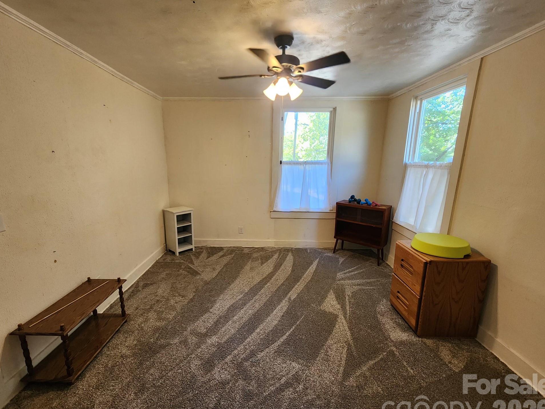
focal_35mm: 14
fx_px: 220
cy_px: 210
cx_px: 261
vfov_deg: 85.6
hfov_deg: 102.0
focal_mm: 2.2
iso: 250
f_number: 2.2
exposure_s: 1/60
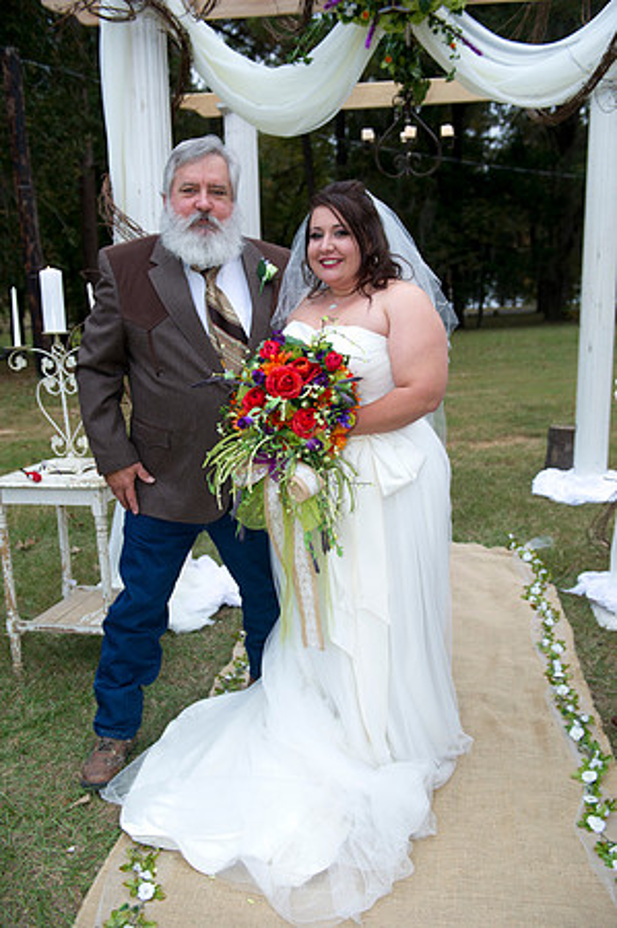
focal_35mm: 32
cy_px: 464
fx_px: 825
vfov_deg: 58.8
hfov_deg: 41.0
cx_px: 308
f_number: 4
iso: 800
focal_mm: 32
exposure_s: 1/125
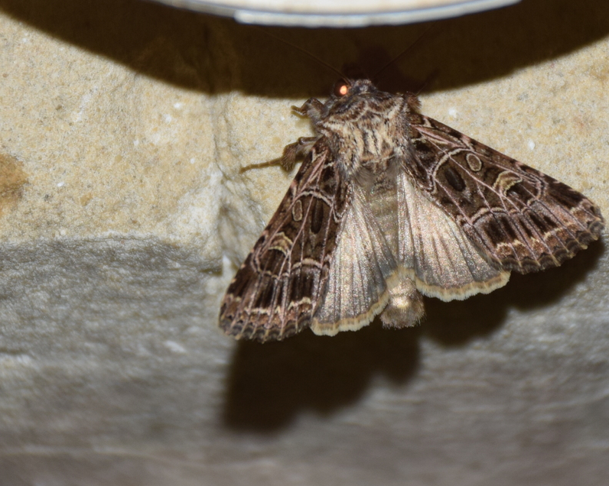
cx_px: 353
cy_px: 242
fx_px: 4288
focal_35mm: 238
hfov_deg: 8.1
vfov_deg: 6.5
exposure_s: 1/60
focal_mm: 140
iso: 320
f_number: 7.1
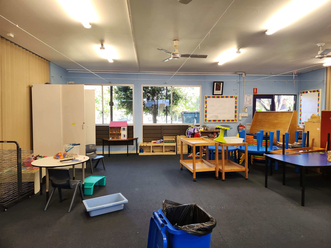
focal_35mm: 23
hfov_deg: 73.9
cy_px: 124
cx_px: 166
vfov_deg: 58.9
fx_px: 220
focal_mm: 5.4
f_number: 1.8
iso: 125
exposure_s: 1/100
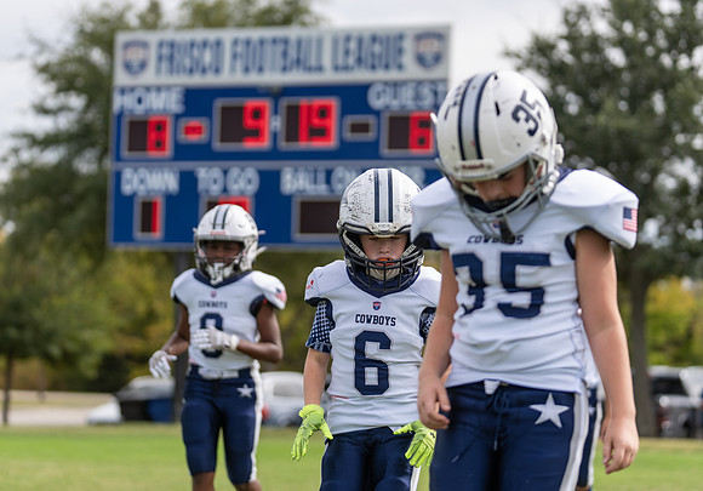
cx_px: 347
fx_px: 2473
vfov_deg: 11.3
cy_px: 194
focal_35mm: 125
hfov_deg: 16.2
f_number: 2.8
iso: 125
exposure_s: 1/1600
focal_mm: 99
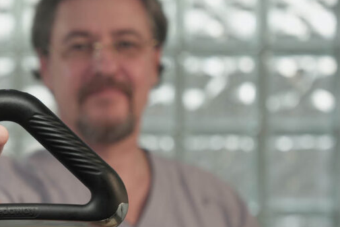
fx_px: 1341
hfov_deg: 14.3
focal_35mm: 142
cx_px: 36
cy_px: 177
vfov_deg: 9.6
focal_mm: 70
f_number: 2.8
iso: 250
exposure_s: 1/125
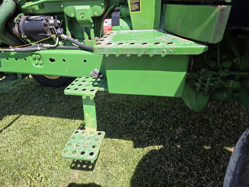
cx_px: 124
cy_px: 94
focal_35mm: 23
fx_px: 165
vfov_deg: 58.9
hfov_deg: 73.9
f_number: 1.7
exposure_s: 1/1973
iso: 80
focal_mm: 6.3
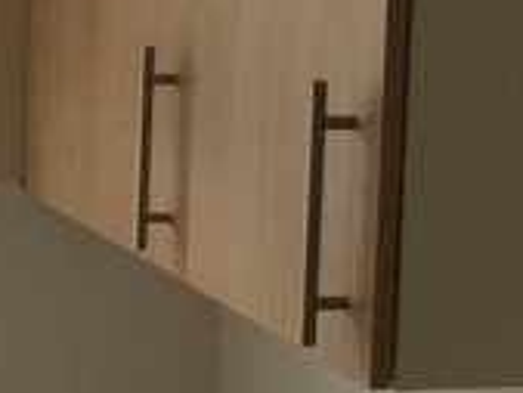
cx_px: 77
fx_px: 1799
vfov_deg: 12.5
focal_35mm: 119
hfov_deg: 16.4
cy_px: 132
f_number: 2.2
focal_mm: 4.12
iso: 80
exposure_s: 1/30
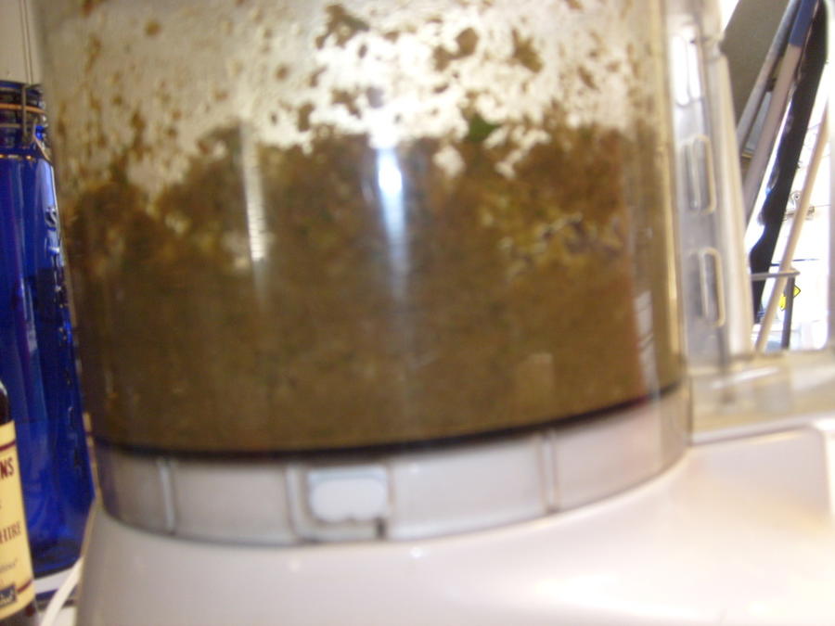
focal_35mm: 35
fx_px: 844
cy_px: 313
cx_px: 418
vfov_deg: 40.7
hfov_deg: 52.6
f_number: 2.8
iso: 80
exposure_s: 1/8
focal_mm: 5.8
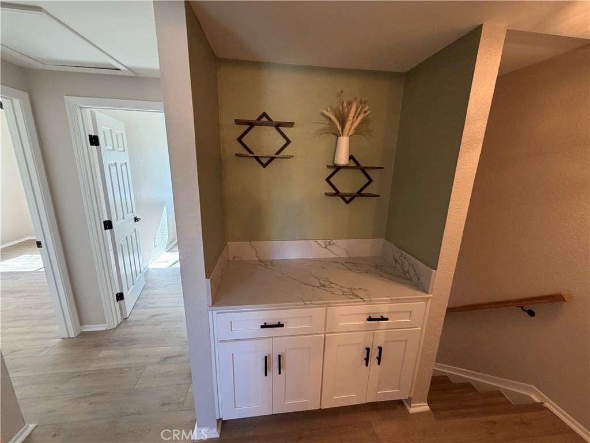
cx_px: 295
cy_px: 222
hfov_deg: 102.1
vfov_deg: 85.7
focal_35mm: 14
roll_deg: -1.3
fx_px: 239
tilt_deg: -15.0
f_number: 2.2
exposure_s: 1/120
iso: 250
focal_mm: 2.22
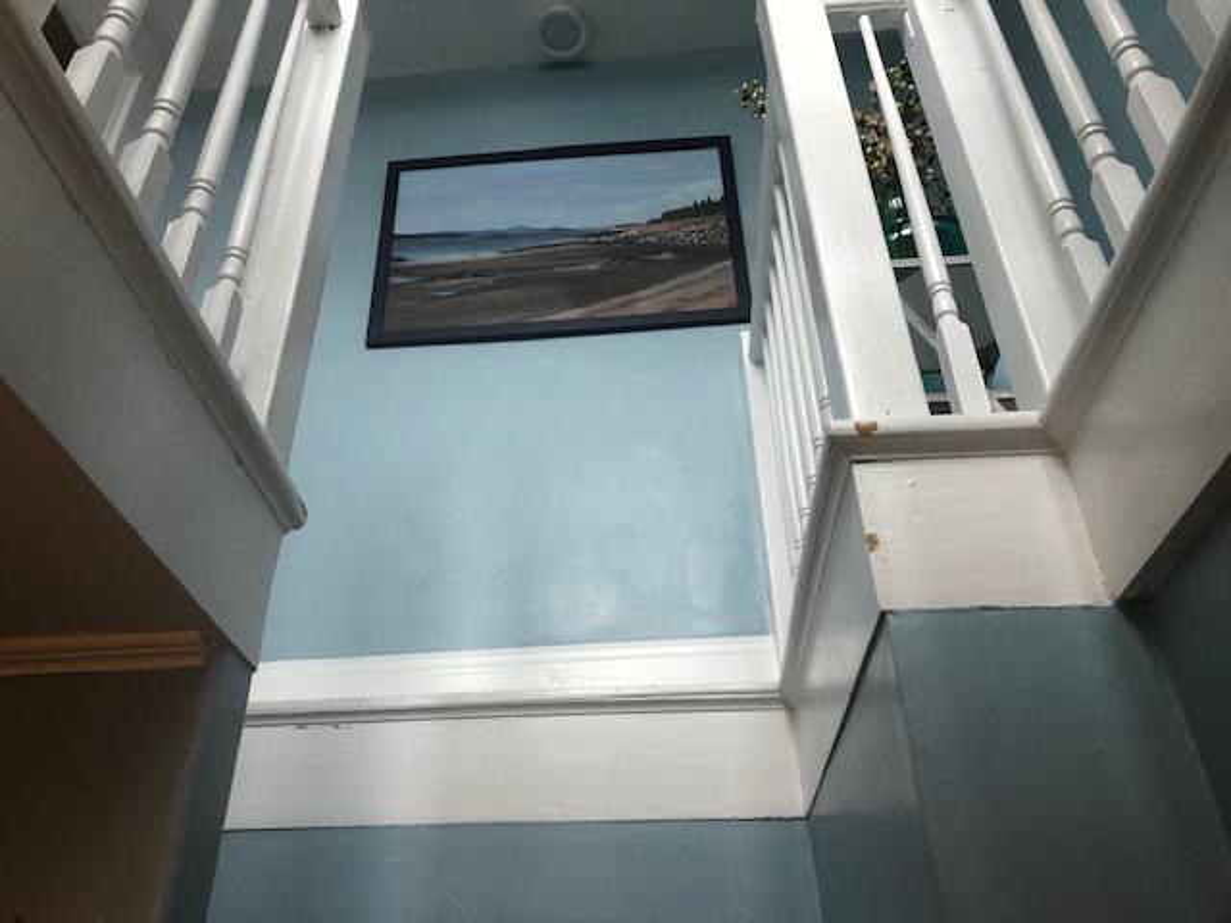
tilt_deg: +34.2
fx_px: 996
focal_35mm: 28
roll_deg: +0.9
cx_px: 616
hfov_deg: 63.4
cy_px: 462
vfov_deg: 49.7
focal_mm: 3.99
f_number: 1.8
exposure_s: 1/30
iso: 32
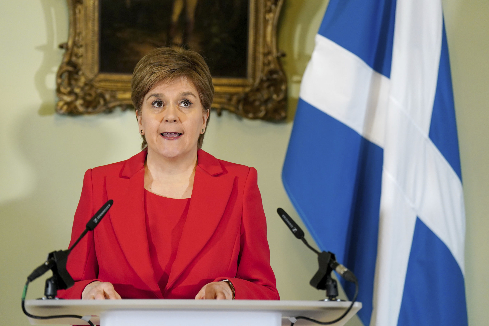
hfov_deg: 16.1
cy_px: 163
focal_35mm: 127
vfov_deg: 10.8
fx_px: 1725
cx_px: 244
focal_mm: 127
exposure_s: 1/200
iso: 2500
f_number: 2.8
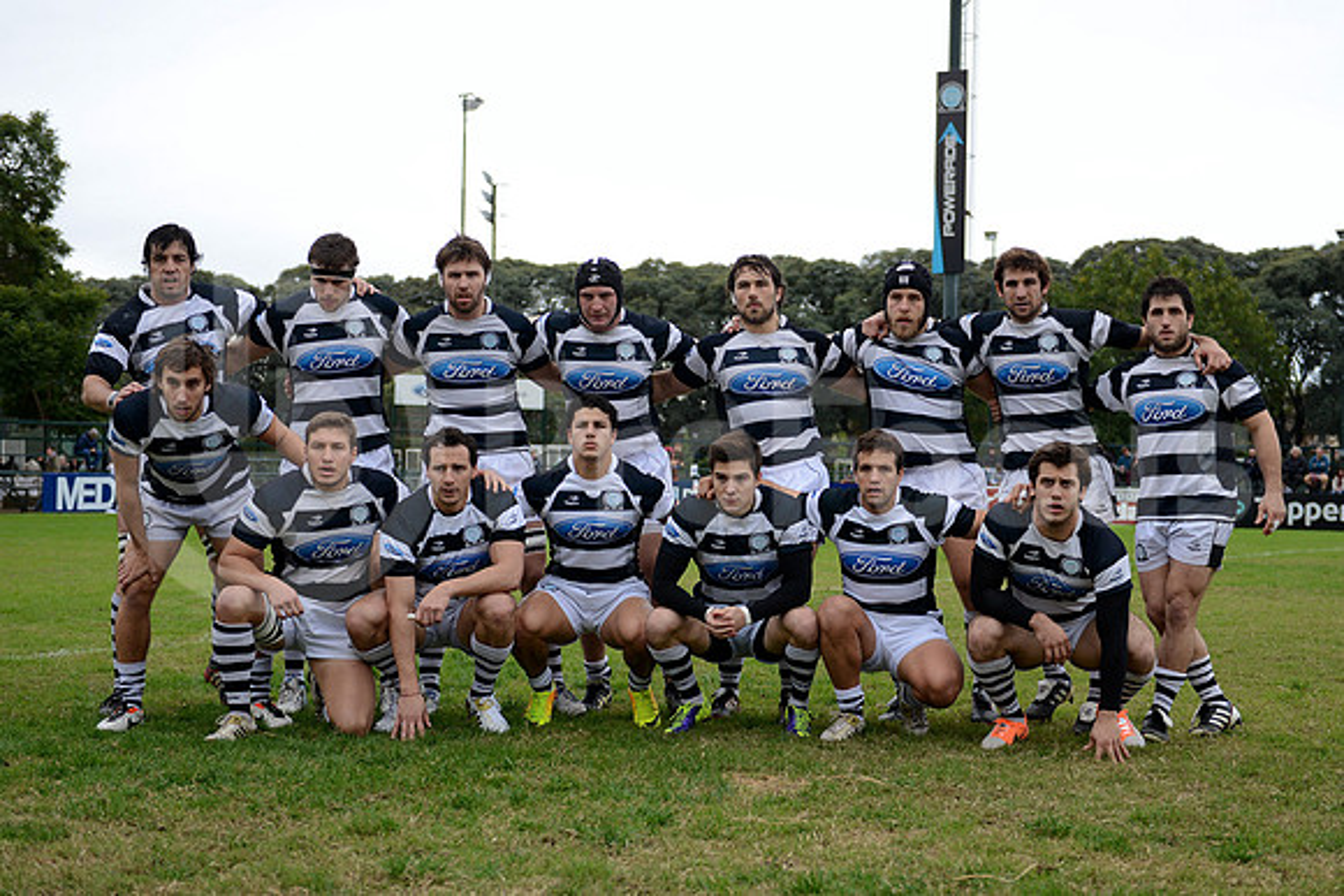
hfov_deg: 48.4
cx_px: 672
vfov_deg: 33.4
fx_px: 1494
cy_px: 448
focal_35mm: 40
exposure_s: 1/1000
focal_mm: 40
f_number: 2.8
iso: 400
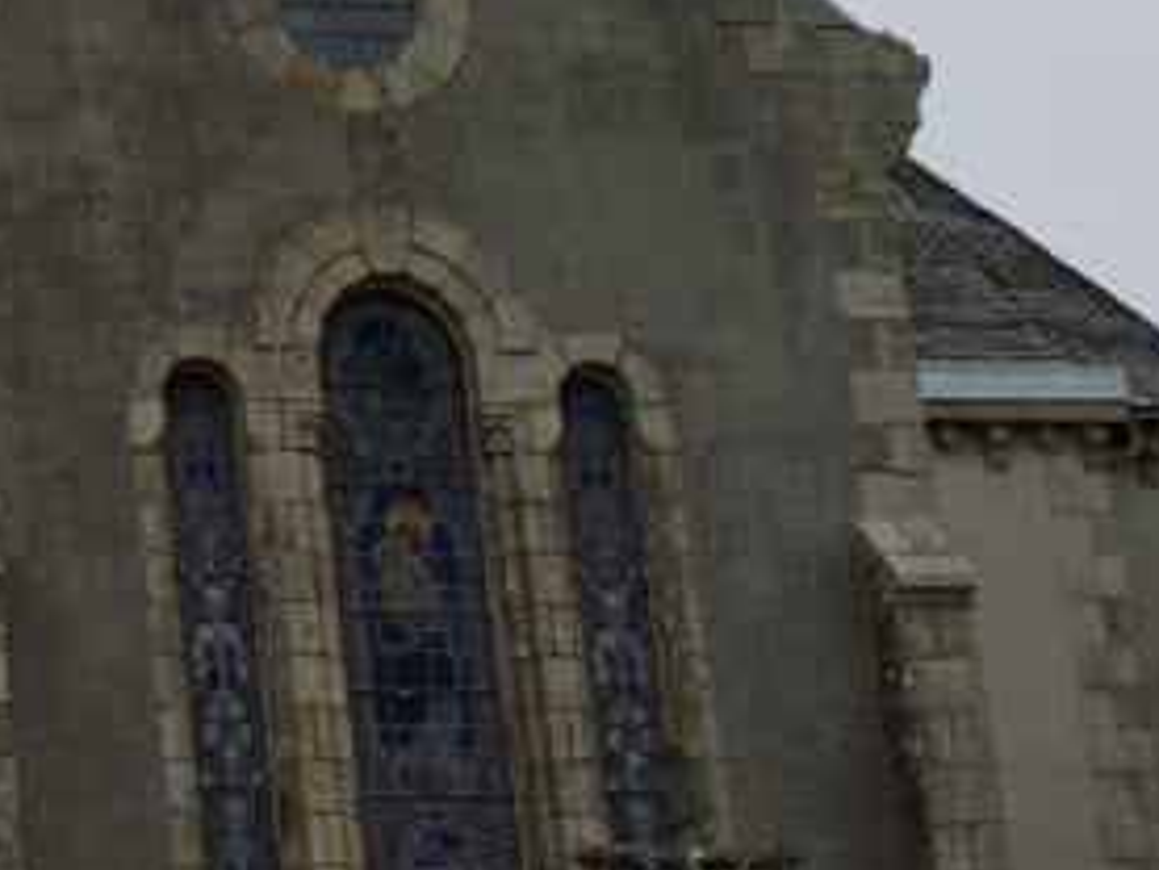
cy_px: -178
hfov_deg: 10.9
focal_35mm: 170
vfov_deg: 8.6
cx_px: -891
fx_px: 5694
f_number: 6.3
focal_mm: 23
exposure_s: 1/400
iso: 100
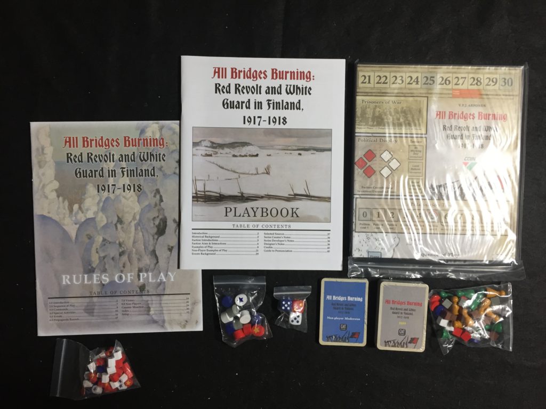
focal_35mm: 29
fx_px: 457
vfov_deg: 48.2
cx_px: 273
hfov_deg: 61.7
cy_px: 204
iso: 80
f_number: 2.2
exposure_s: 1/30
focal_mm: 4.15
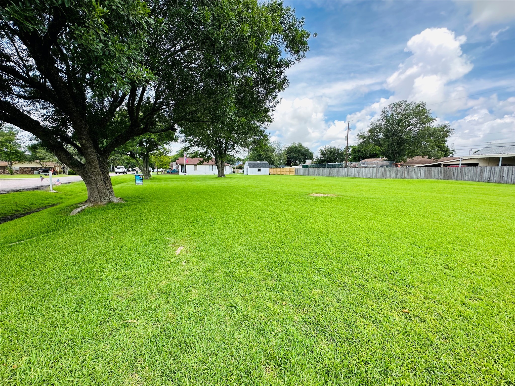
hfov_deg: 102.1
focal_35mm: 14
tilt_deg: -6.3
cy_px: 193
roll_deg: +0.5
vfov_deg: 85.7
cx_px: 258
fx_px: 208
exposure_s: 1/513
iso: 40
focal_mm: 2.22
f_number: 2.2
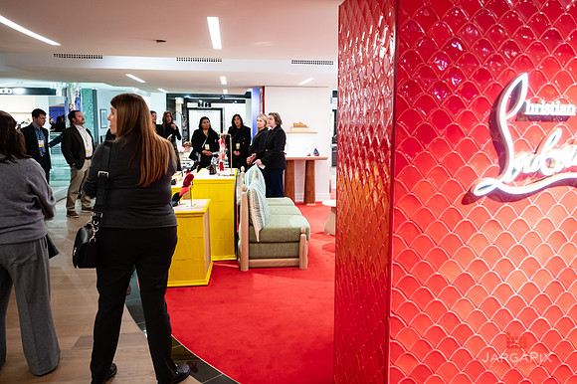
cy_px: 175
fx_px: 459
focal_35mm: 29
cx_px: 314
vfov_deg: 45.3
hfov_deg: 64.2
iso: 1600
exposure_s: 1/160
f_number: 3.2
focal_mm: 26
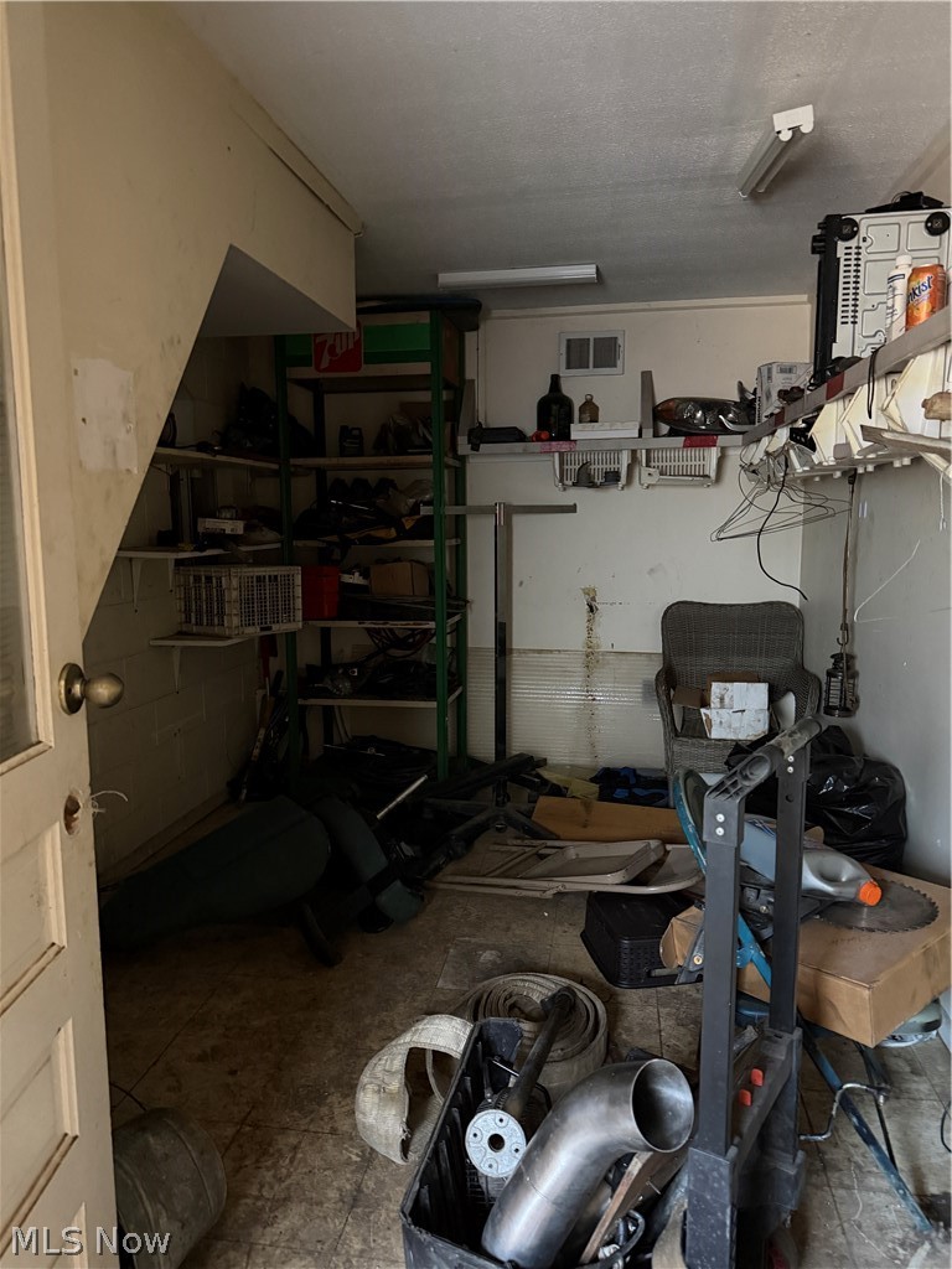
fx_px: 880
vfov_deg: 71.6
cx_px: 476
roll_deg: +1.4
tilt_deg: -7.4
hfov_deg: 56.8
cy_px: 634
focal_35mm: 24
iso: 1600
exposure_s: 1/30
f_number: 1.78
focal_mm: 6.76
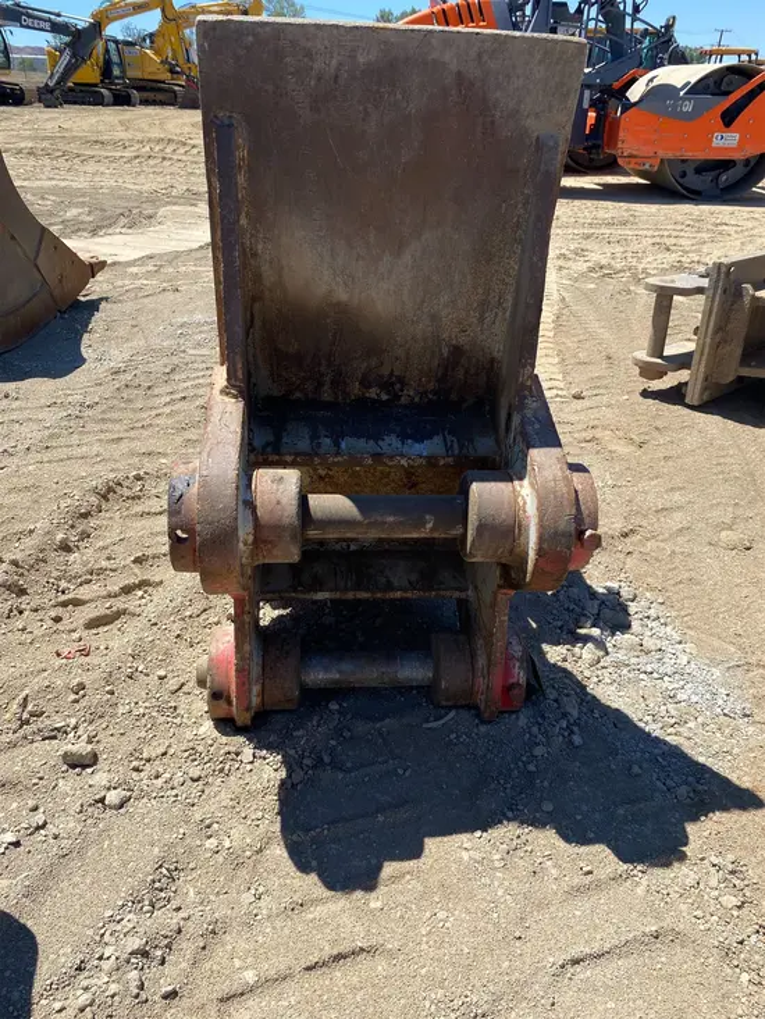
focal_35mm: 26
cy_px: 510
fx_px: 766
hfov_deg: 53.1
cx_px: 382
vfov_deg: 67.3
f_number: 1.8
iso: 32
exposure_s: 1/1838
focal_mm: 4.25
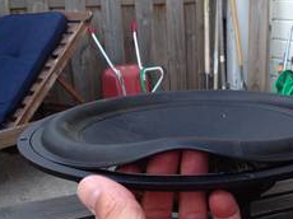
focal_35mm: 61
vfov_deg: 23.9
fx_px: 516
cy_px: 139
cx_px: 218
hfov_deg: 31.2
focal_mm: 4.28
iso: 100
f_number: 2.4
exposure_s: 1/20
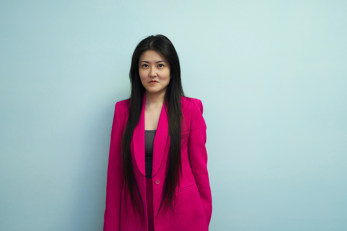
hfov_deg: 48.5
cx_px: 174
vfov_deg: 33.4
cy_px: 116
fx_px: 386
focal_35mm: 40
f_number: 3.2
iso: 1250
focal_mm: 40
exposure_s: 1/125
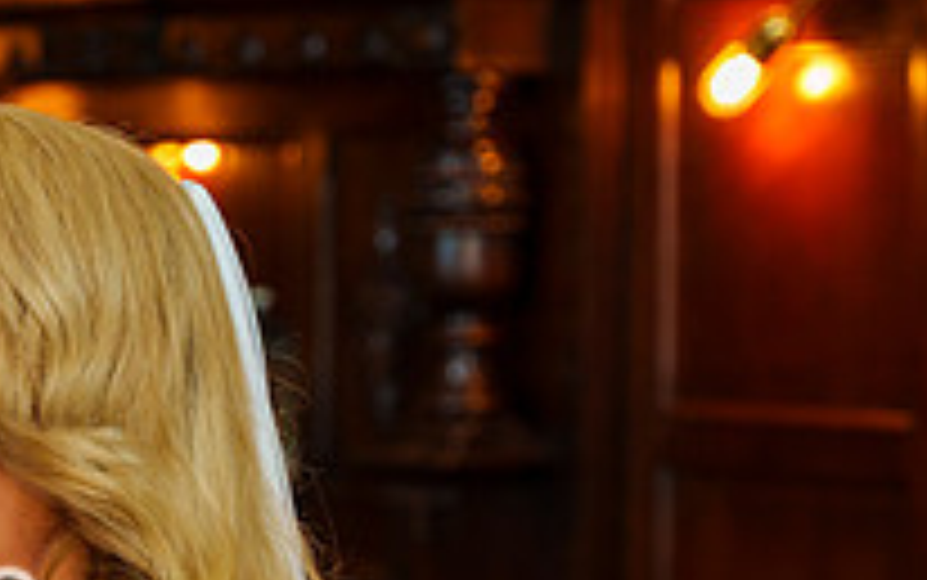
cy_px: 704
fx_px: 4499
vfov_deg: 7.3
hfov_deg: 11.6
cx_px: -50
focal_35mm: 178
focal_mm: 62
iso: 800
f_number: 3.5
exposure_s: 1/125
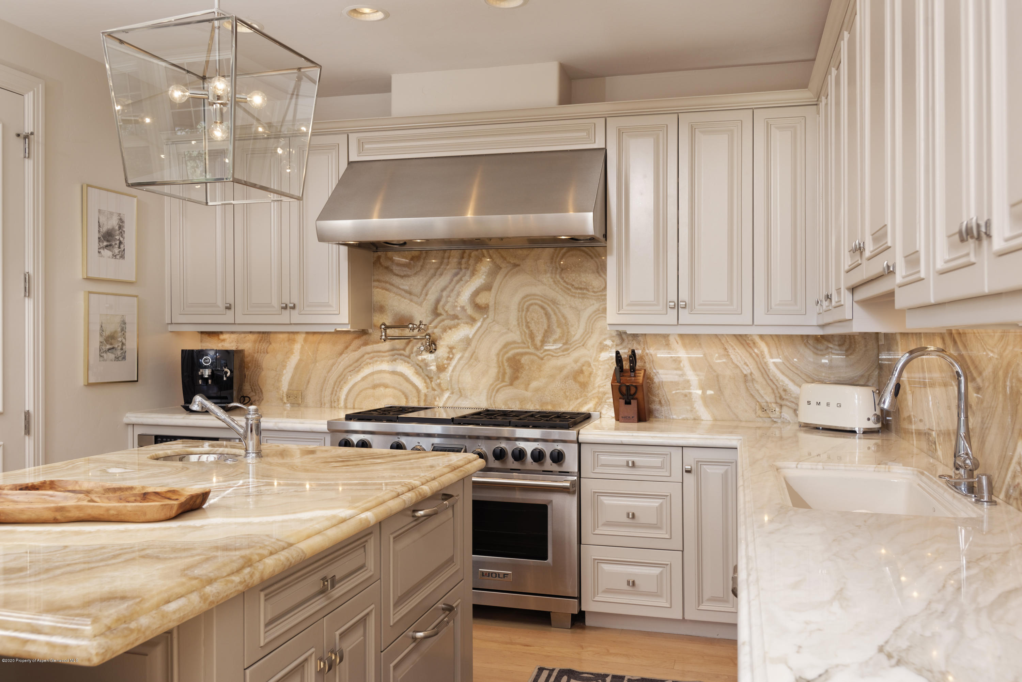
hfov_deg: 61.9
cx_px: 511
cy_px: 341
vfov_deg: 43.6
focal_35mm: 30
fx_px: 852
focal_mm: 30
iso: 250
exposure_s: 1/13
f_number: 7.1
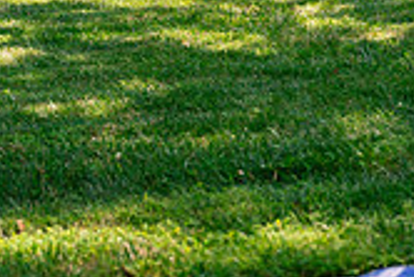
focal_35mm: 98
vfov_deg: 13.8
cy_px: 11
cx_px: 614
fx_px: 1128
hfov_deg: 18.5
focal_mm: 28
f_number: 2.8
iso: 400
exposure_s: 1/2500
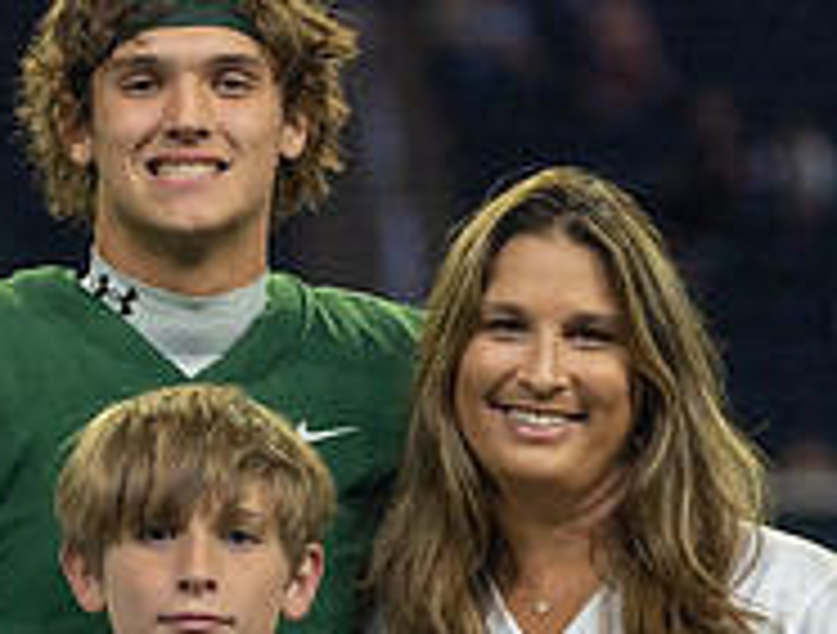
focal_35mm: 418
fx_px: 10146
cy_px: 721
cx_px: -57
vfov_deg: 3.6
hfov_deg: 4.7
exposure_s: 1/320
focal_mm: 117
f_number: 2.8
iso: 1250
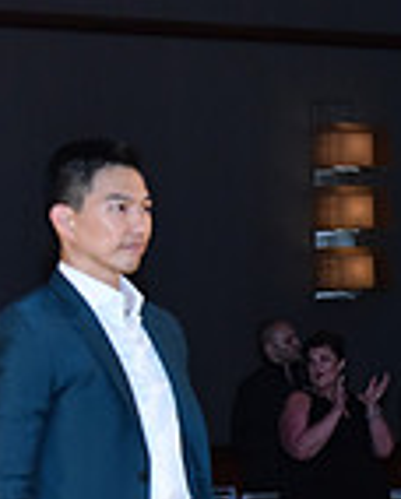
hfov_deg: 5.6
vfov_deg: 7.2
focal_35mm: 268
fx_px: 3967
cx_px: 957
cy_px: 560
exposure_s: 1/320
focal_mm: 70
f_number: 4.5
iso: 2000
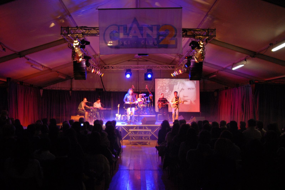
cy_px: 95
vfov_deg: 37.0
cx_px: 142
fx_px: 285
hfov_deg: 53.1
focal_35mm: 36
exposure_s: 1/8
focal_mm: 24
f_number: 3.5
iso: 800
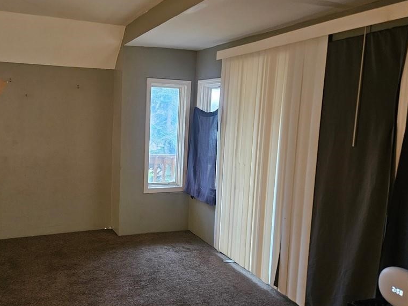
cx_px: 140
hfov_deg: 57.2
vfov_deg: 45.4
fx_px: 365
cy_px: 149
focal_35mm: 31
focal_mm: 5.4
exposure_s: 1/30
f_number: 1.8
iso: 640
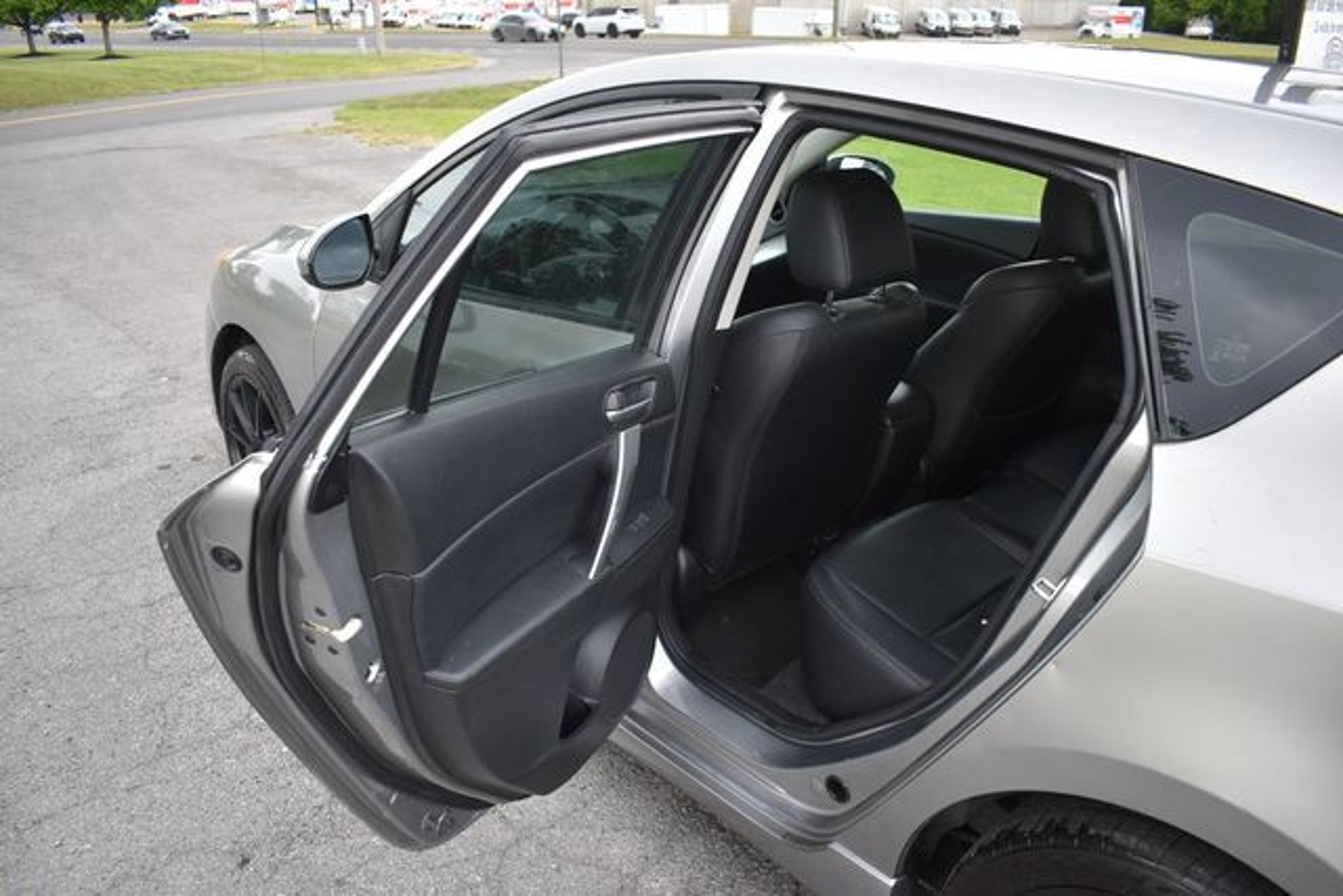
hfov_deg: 67.4
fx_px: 1007
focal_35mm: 27
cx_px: 672
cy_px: 448
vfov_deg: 48.0
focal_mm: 18
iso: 800
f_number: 3.5
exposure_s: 1/250
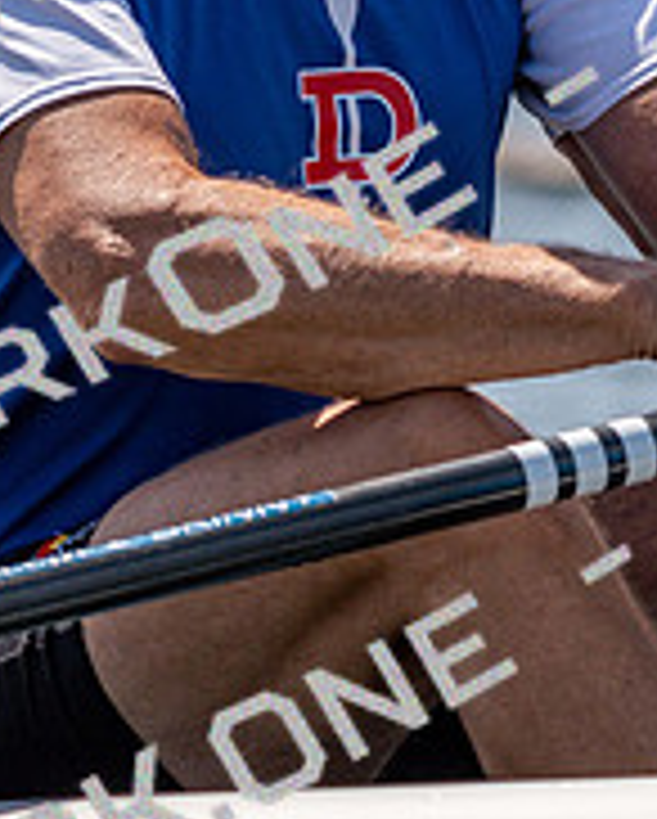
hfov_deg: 1.9
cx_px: 342
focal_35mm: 817
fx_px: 19825
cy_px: 110
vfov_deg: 2.4
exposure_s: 1/2000
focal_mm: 273
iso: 250
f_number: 5.6
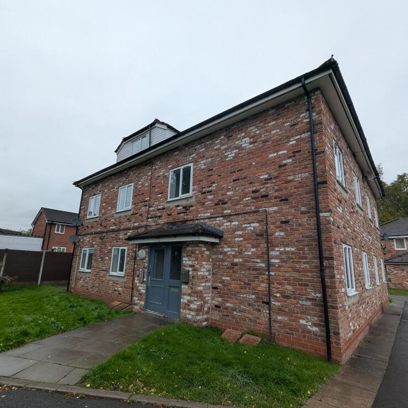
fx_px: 213
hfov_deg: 87.4
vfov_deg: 87.4
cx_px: 199
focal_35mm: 16
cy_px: 208
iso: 49
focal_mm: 1.95
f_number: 2.2
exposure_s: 1/204
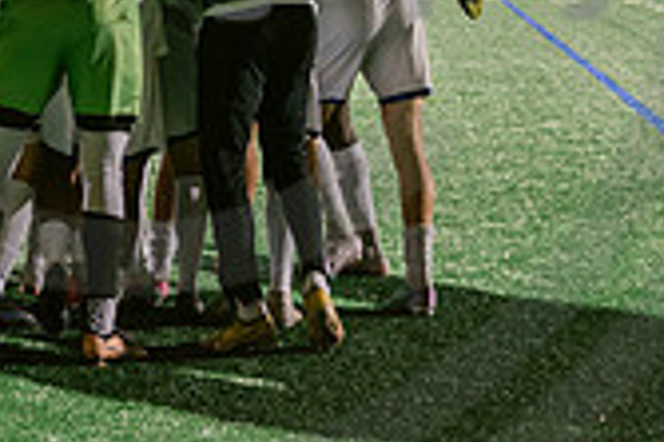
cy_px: -94
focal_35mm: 125
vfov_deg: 10.7
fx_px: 2303
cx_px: 115
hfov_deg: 16.3
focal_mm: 36
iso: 2500
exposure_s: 1/80
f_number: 4
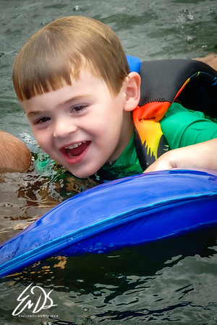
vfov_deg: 4.8
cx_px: 95
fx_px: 3877
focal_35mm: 429
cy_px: 130
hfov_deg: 3.2
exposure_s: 1/1000
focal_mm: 87.11
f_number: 8
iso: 1250
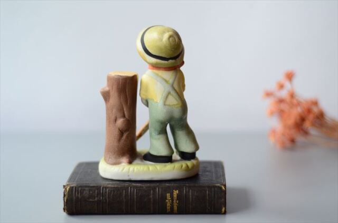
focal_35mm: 75
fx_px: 702
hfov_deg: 27.1
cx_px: 169
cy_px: 112
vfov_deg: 18.1
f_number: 2
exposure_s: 1/200
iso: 800
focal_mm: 50
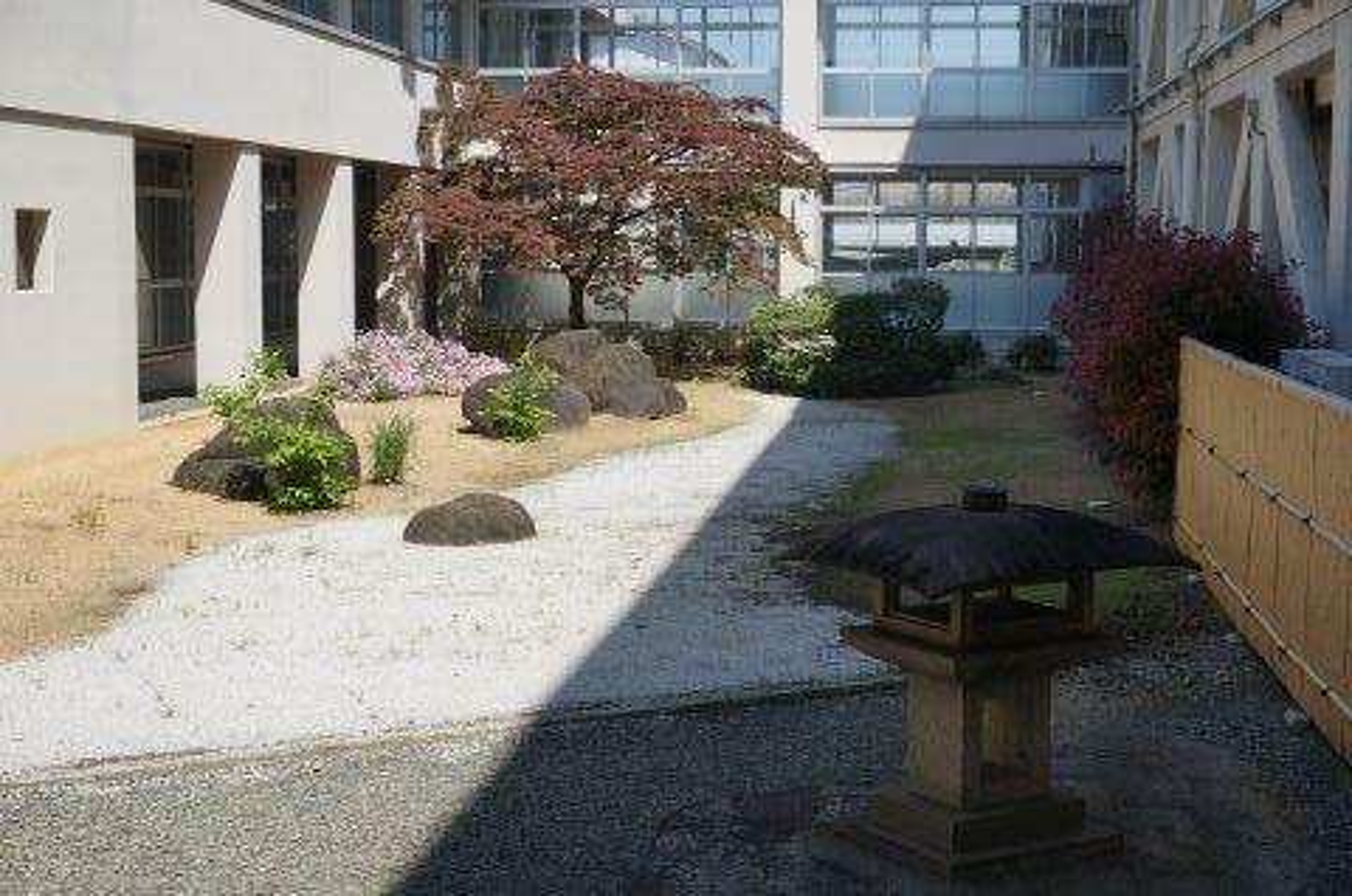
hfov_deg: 36.9
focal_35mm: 54
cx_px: 676
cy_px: 448
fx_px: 2024
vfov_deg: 25.0
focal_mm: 36
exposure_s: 1/200
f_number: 9
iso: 100
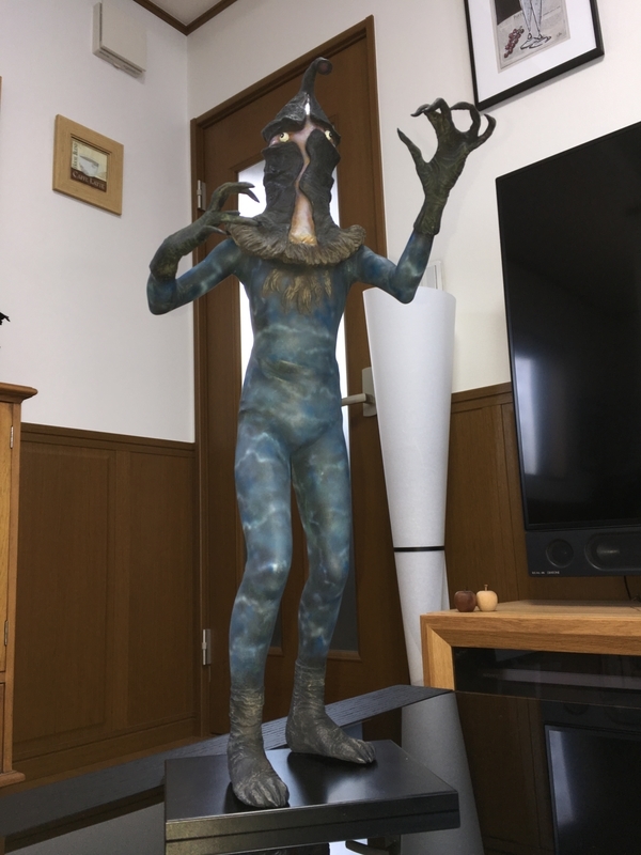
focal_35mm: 29
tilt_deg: +10.9
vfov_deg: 61.7
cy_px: 428
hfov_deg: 48.2
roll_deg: +1.5
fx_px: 716
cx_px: 320
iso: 25
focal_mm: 4.15
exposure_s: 1/31
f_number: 2.2
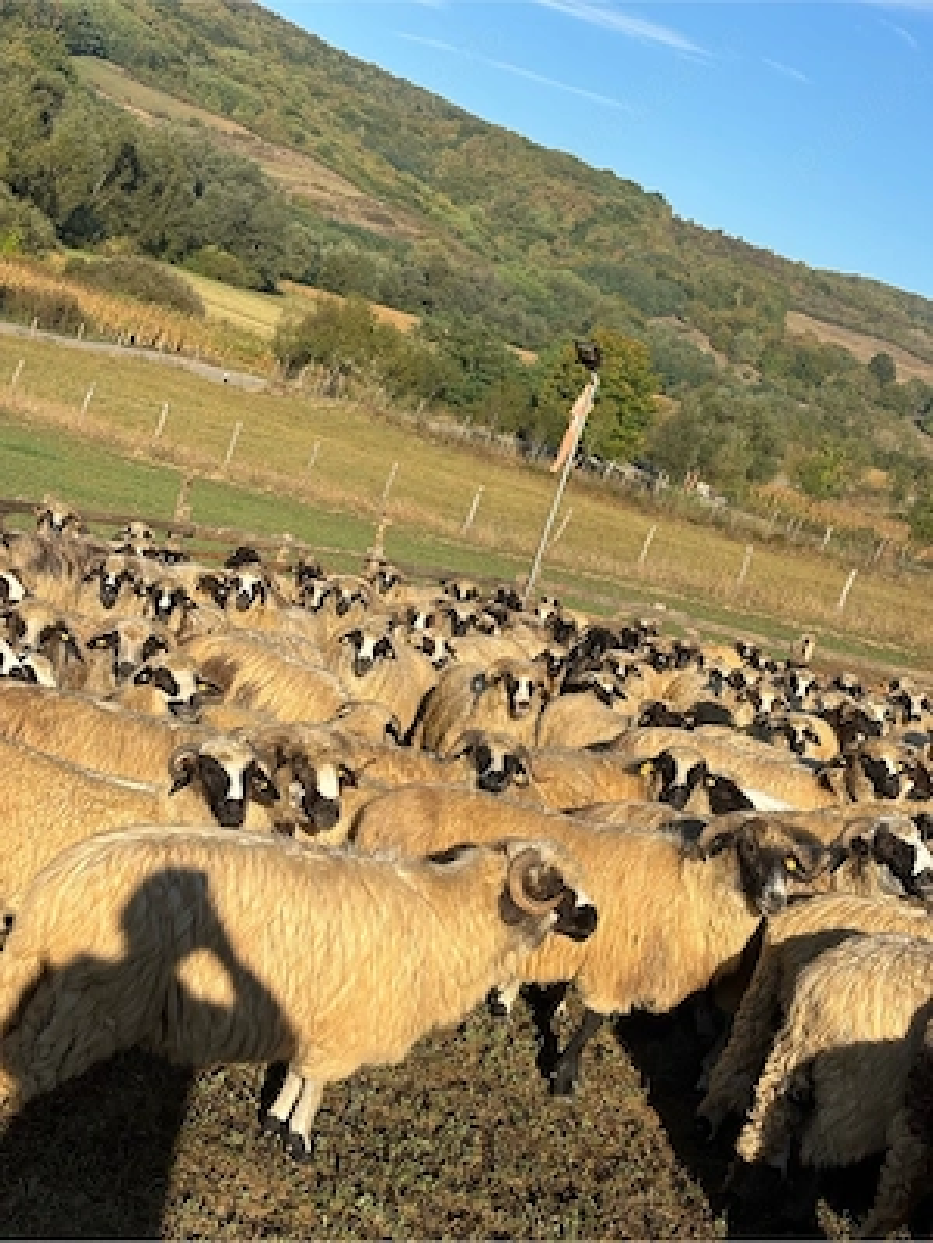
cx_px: 466
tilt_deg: -9.4
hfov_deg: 28.0
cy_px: 622
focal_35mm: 52
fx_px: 1869
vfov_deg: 36.8
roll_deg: -22.5
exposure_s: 1/2451
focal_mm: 5.96
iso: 32
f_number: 1.6
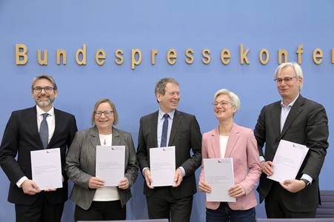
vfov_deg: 33.4
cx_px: 167
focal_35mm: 40
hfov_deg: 48.5
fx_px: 371
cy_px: 111
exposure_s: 1/400
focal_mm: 40
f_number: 5
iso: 3200
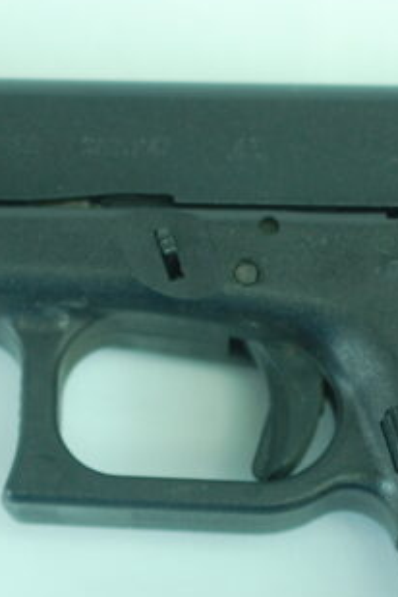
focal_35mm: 155
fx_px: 2570
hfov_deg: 8.8
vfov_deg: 13.2
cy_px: 441
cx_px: 286
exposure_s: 1/40
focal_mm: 40
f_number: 3.2
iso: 400
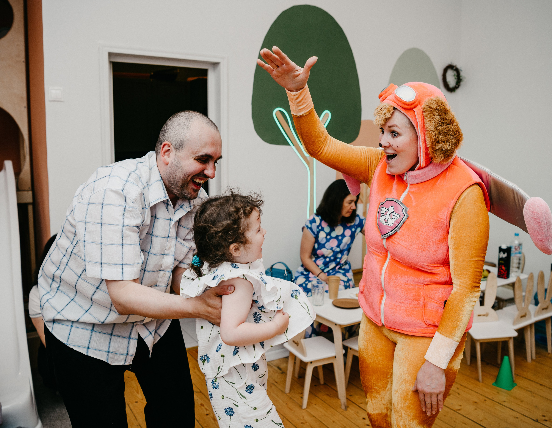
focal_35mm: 30
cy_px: 198
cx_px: 276
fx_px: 477
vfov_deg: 48.2
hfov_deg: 60.1
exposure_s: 1/160
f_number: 3.2
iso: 160
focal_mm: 24
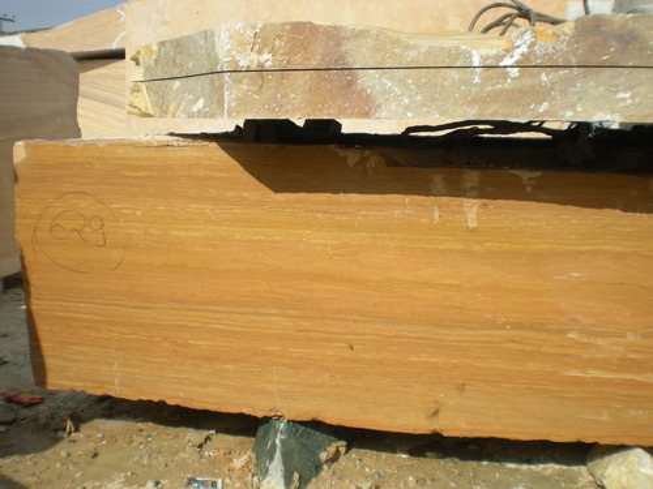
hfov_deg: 49.0
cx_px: 326
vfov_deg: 37.7
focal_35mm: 38
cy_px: 244
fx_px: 717
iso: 64
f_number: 4.6
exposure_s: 1/366
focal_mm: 6.3
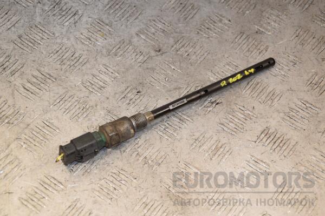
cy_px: 108
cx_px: 162
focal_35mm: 87
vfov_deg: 15.7
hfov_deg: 23.4
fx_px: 785
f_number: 6.3
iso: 800
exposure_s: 1/200
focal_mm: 58
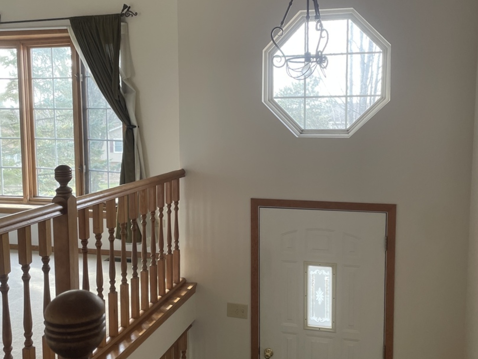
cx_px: 239
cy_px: 180
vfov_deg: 53.1
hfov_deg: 67.3
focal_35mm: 26
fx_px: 359
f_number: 1.6
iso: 125
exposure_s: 1/121
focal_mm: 4.2
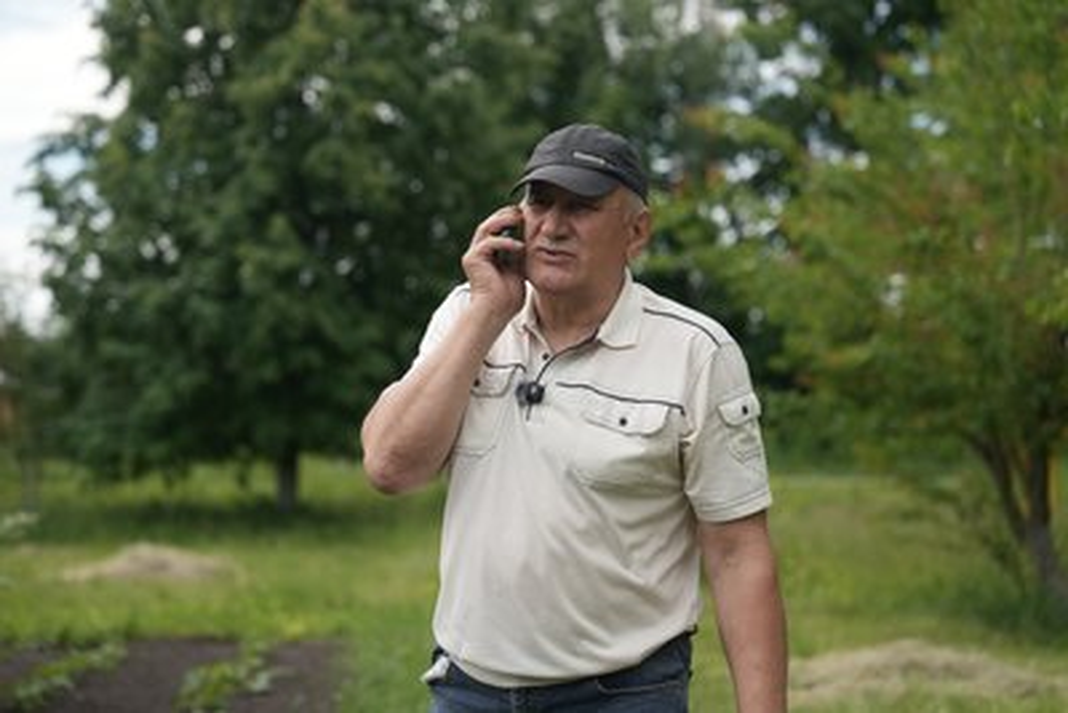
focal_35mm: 70
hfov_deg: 28.8
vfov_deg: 19.5
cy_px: 356
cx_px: 534
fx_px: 2077
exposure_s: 1/160
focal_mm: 70
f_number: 2.8
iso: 125
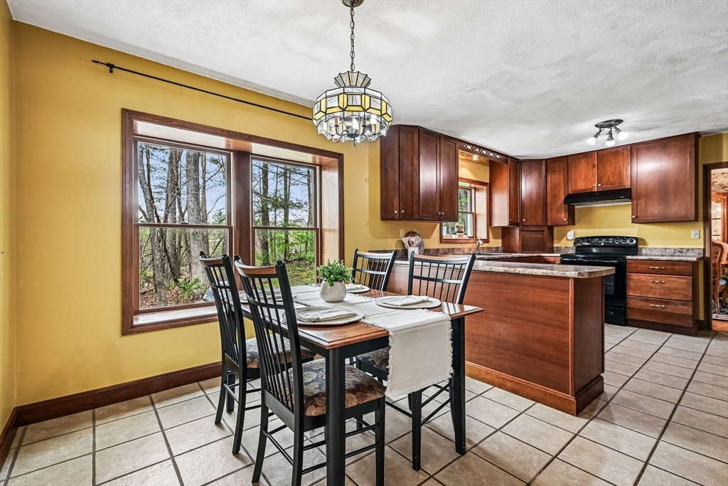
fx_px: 324
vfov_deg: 73.8
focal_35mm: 16
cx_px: 364
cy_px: 243
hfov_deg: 96.7
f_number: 8
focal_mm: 16
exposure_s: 1/13
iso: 400
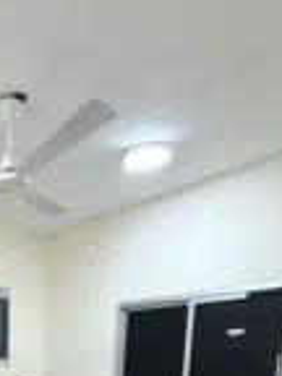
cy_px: 433
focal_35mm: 39
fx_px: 424
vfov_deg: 37.9
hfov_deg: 33.2
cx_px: -10
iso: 400
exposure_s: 1/50
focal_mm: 2.22
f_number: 2.2
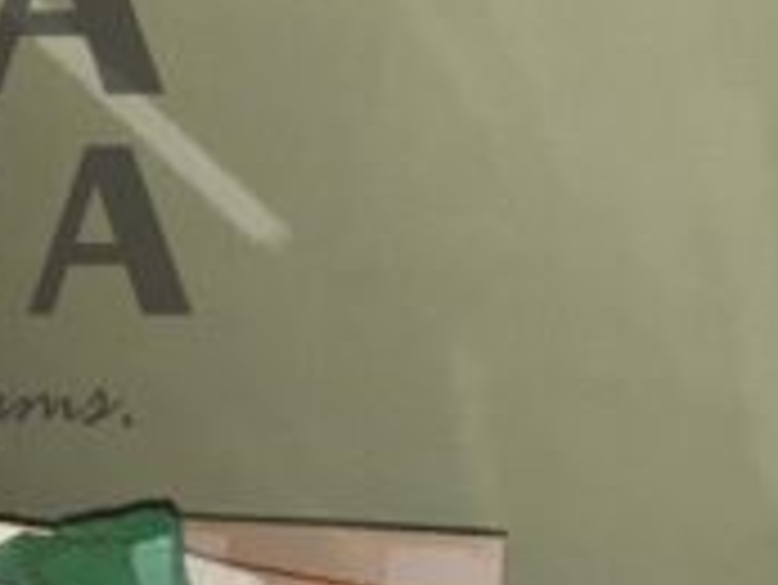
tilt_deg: -2.4
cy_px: 162
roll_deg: -0.2
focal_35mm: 83
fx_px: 1867
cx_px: -463
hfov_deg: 19.7
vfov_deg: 17.7
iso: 1000
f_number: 2.2
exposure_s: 1/30
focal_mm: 2.22
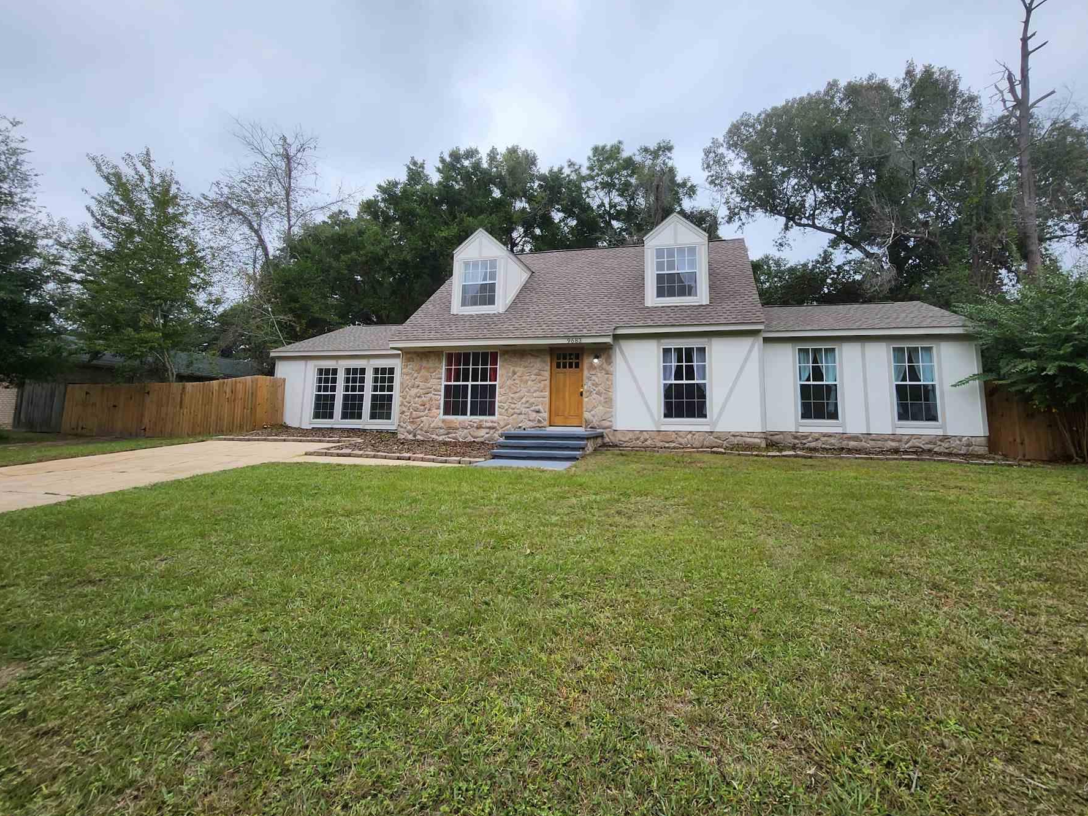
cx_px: 566
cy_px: 363
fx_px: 471
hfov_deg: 98.1
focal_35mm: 15
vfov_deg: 81.4
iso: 32
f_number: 2.2
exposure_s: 1/296
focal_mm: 1.74
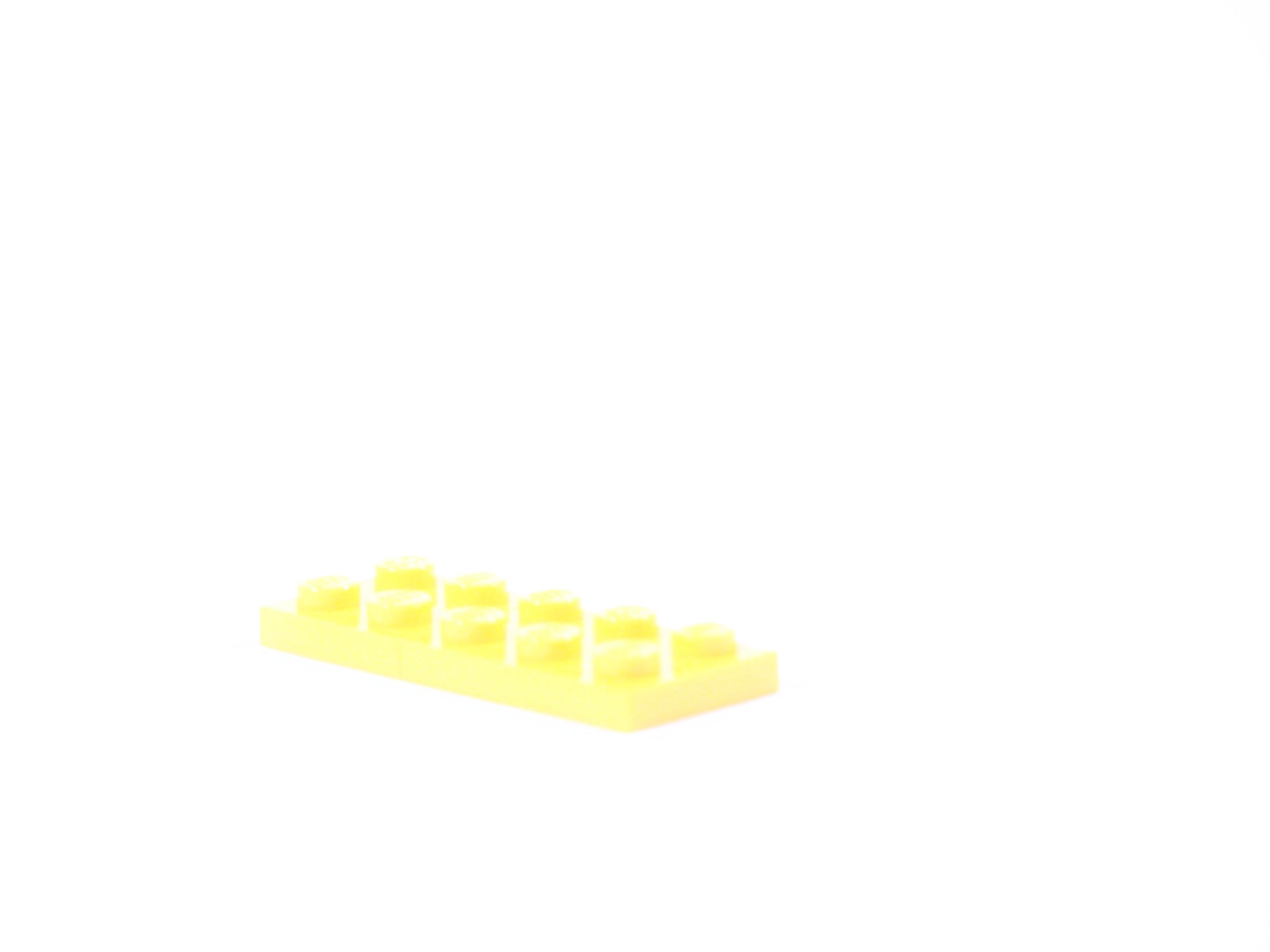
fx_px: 4696
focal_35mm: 128
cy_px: 476
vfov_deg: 11.6
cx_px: 635
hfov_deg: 15.4
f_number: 3.2
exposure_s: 1/20
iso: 200
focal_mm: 21.2
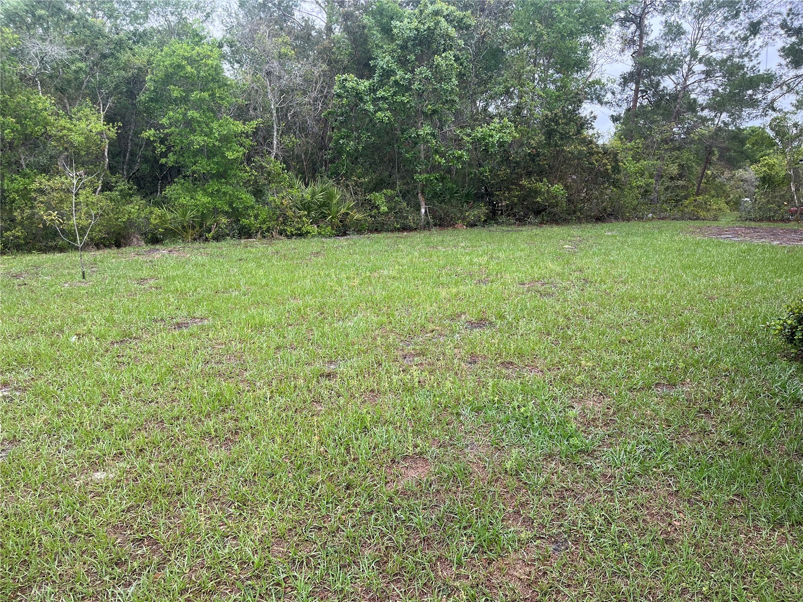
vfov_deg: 53.1
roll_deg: +1.3
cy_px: 301
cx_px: 402
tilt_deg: -10.0
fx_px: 603
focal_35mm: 26
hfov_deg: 67.3
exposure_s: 1/290
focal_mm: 5.1
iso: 40
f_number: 1.6
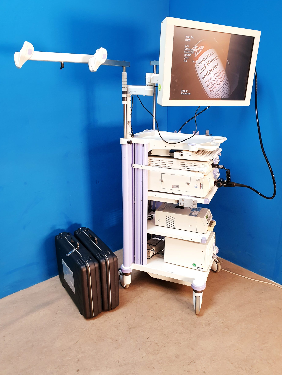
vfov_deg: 65.3
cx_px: 145
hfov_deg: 51.4
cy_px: 193
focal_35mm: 27
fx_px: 293
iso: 200
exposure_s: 1/50
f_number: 2.4
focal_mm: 4.3
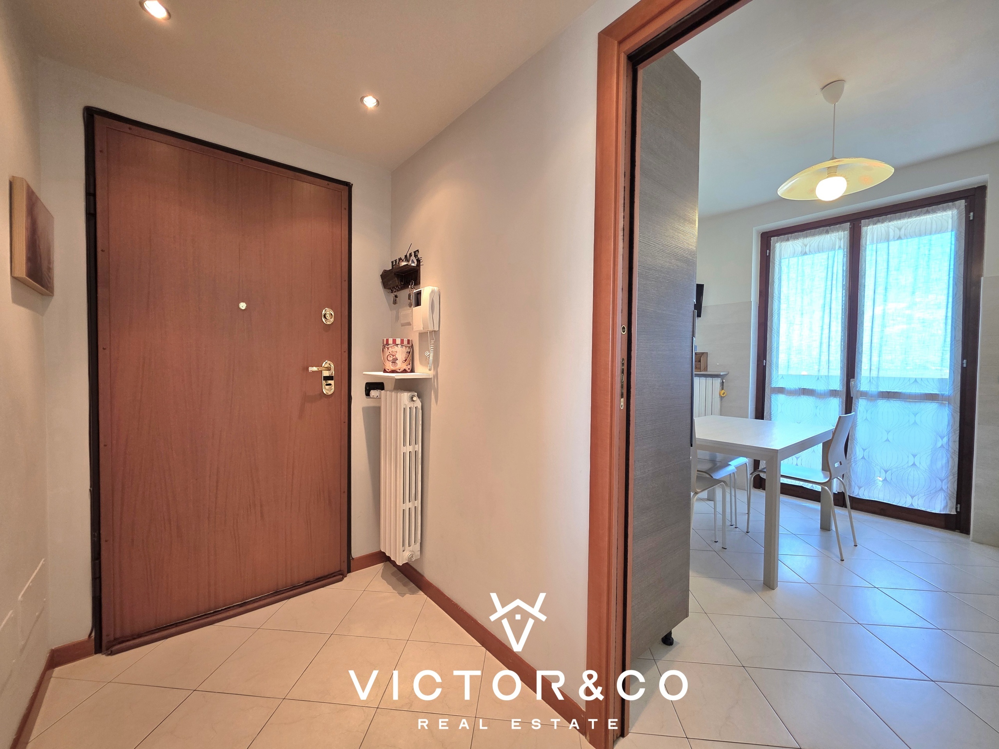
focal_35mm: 13
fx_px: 375
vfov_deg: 89.9
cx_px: 500
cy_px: 374
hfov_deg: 106.2
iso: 125
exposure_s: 1/101
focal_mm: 2.2
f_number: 1.9
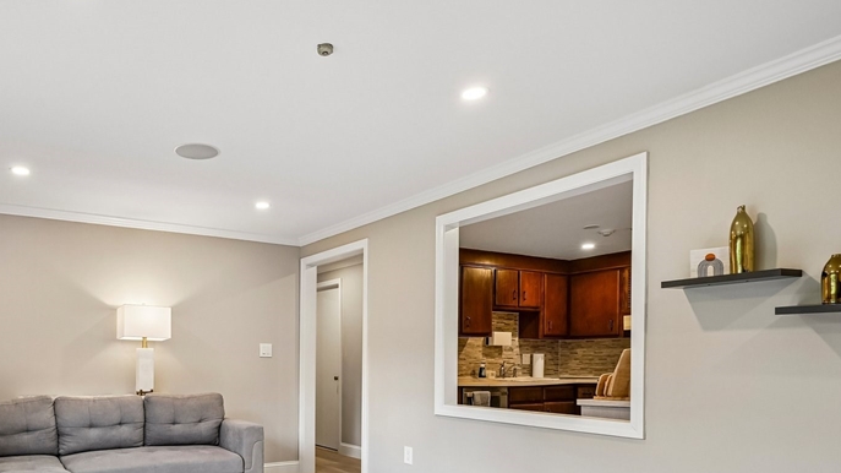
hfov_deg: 70.5
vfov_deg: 44.2
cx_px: 241
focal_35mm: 25
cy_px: 365
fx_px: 557
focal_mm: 16
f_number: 8
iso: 400
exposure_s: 1/25
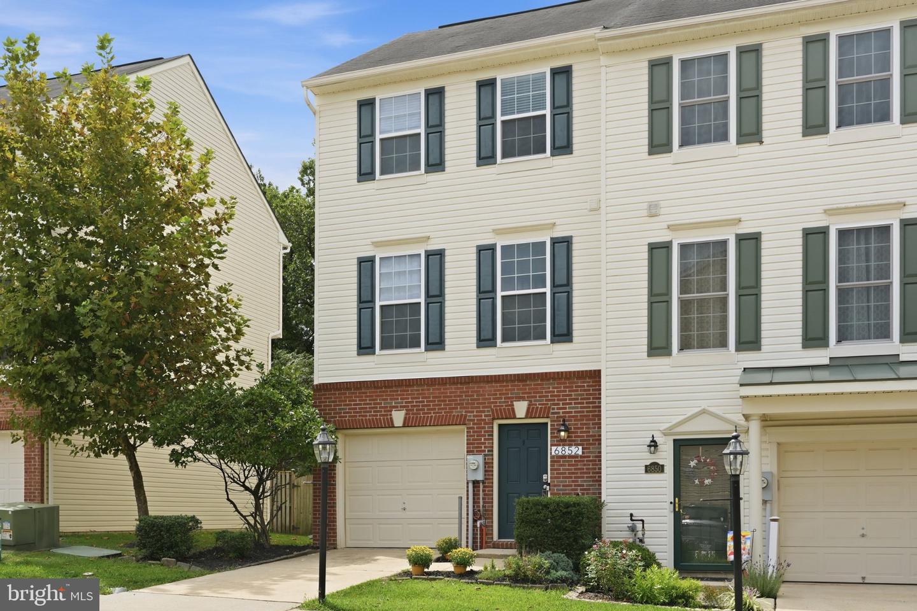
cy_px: 306
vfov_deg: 37.9
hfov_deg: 54.4
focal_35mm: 35
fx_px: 891
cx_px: 458
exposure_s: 1/800
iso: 200
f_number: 8
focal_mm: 35
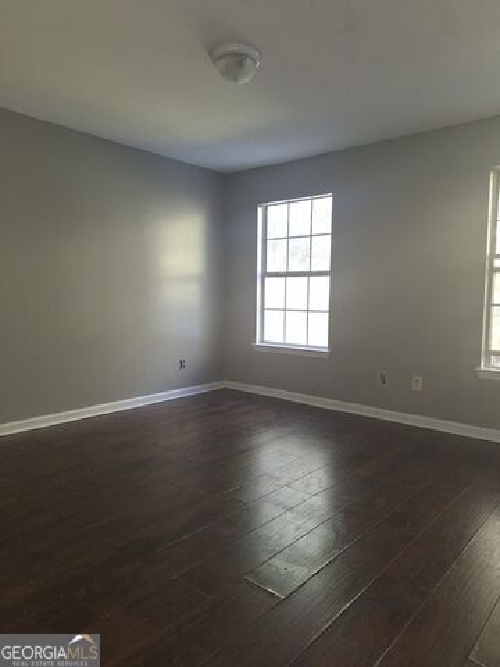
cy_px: 334
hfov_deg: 58.9
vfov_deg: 73.9
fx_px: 443
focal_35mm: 23
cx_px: 250
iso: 25
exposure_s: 1/40
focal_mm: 5.54
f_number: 1.8
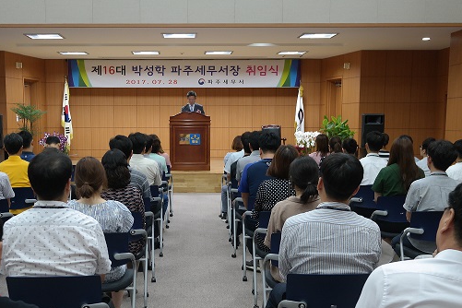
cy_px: 207
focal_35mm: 49
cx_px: 186
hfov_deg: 40.2
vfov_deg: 27.3
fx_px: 629
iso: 400
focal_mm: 22
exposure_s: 1/40
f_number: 3.5
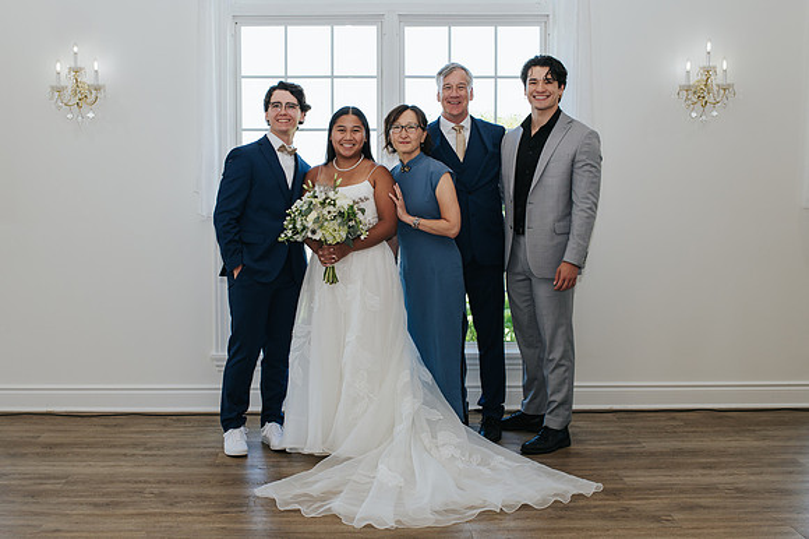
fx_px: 1044
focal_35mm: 47
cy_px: 294
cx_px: 348
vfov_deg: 28.9
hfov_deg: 42.2
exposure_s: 1/200
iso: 160
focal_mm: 35
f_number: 3.5
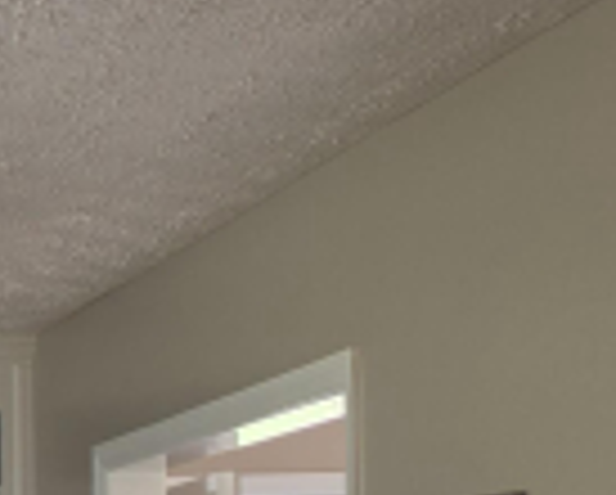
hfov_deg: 13.7
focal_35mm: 109
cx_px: -762
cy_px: 680
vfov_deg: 13.5
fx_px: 1990
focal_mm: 6.5
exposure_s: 1/120
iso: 40
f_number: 1.4
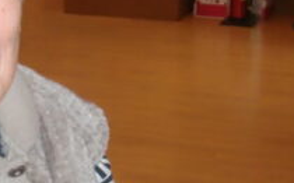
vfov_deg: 11.3
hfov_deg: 18.1
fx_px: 921
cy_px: 140
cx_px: 129
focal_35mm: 115
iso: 200
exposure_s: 1/60
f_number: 3.9
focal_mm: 6.66
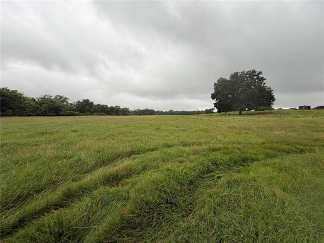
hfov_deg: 102.1
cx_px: 162
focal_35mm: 14
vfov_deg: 85.7
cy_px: 122
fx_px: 131
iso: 40
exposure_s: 1/162
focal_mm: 2.22
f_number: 2.2
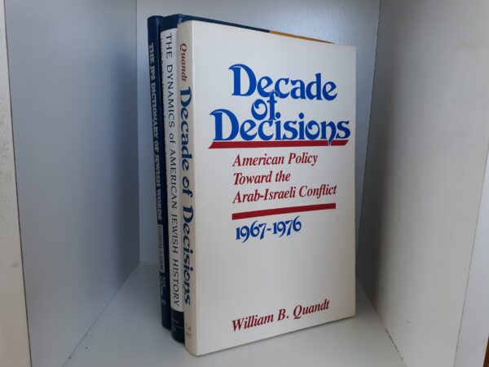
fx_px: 396
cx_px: 244
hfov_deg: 63.4
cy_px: 184
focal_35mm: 28
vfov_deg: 49.7
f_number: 1.7
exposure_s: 1/100
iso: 80
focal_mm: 3.7
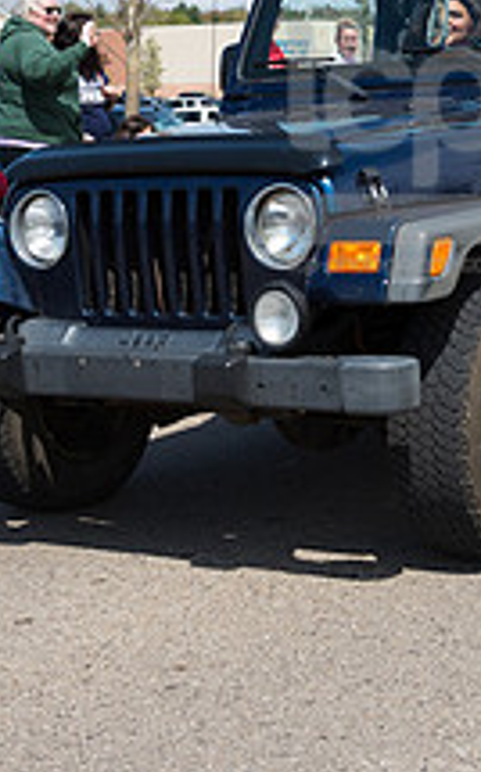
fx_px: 1849
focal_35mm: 88
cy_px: 149
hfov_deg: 14.7
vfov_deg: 23.2
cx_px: 398
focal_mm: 32
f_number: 7.1
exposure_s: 1/1600
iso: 1000
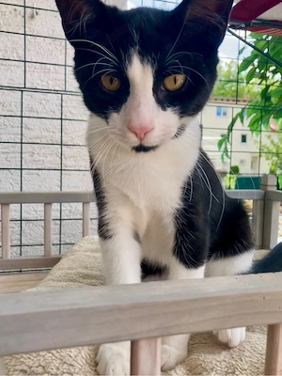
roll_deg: +0.4
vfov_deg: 63.4
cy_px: 188
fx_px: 304
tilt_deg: -1.1
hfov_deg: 49.7
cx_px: 141
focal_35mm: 28
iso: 20
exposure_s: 1/365
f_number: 1.8
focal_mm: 3.99
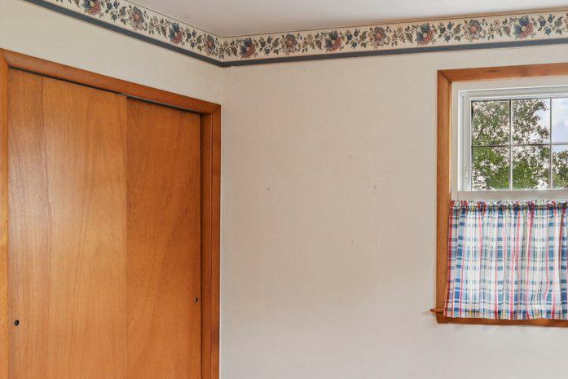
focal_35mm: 47
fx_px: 742
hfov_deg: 38.9
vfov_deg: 28.7
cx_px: 513
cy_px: 198
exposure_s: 1/50
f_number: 8
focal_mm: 16
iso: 400
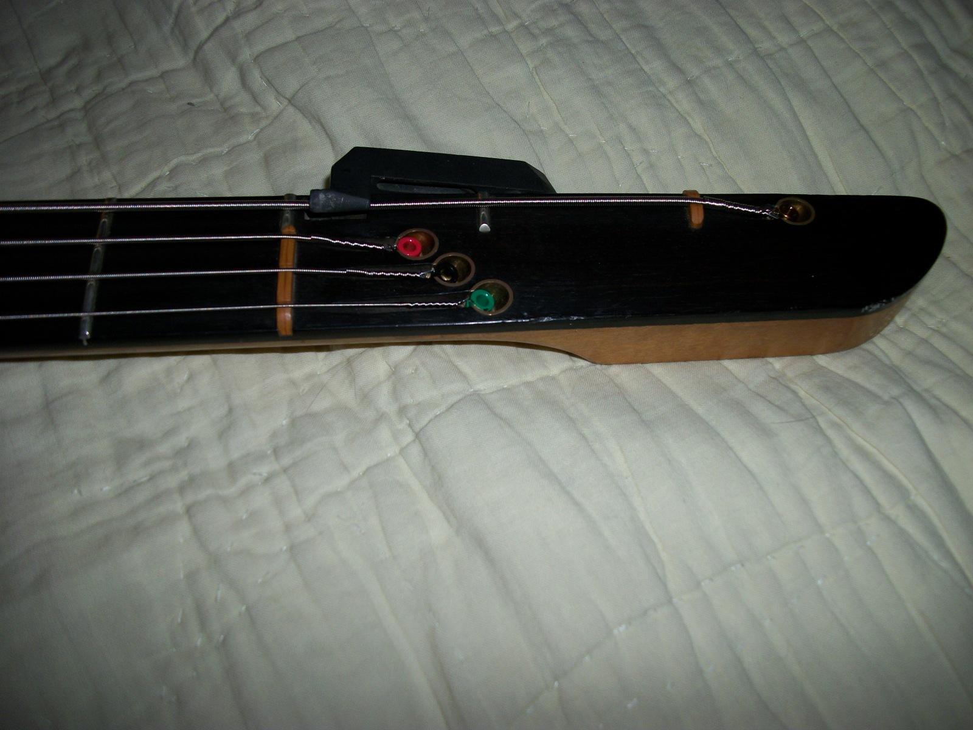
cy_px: 365
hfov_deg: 56.8
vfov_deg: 44.2
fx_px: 899
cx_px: 486
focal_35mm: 32
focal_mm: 5.7
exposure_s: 1/60
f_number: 2.9
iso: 80
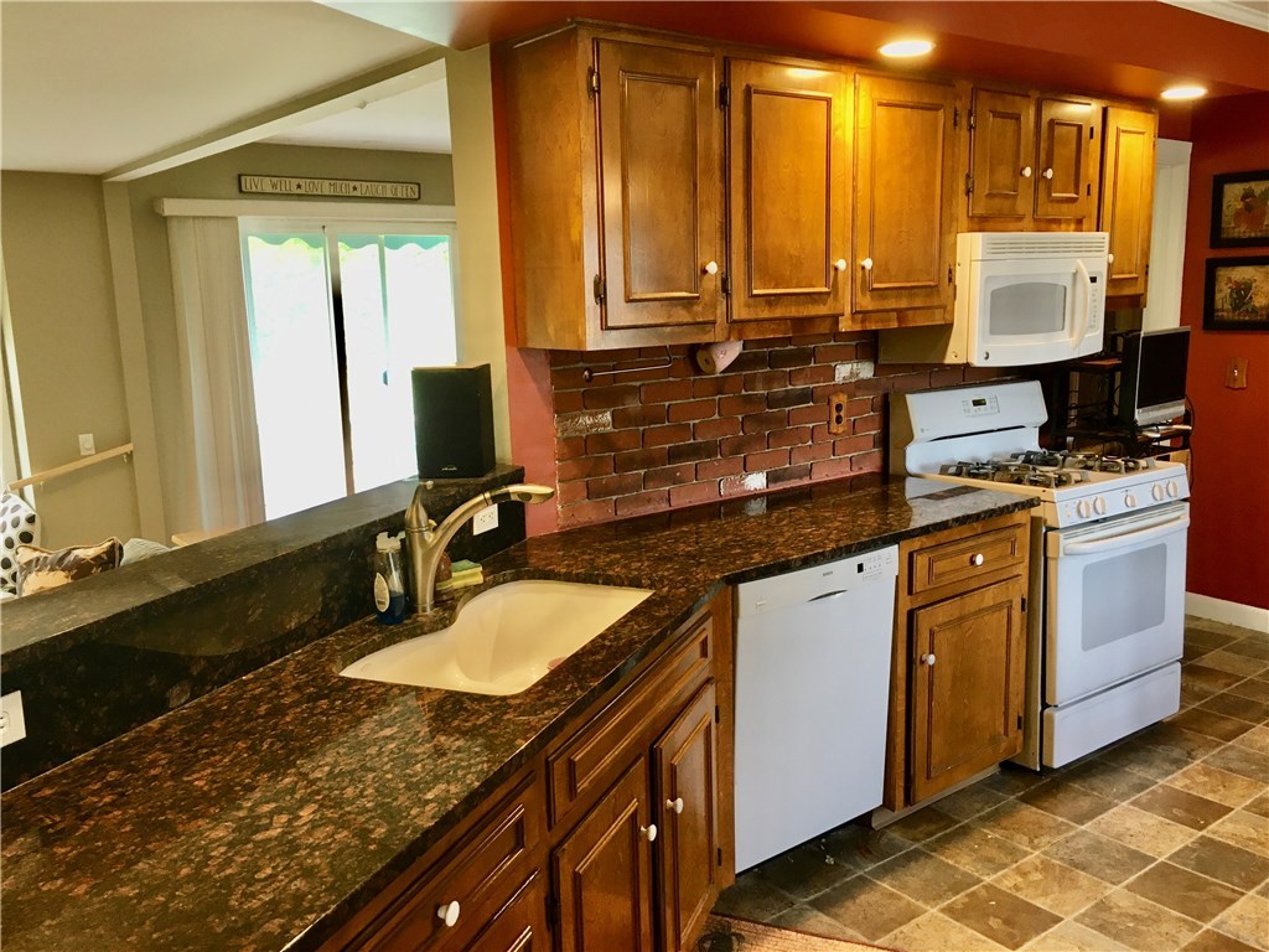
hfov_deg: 61.7
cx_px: 634
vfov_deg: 48.2
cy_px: 476
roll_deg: +0.5
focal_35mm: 29
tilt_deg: -10.3
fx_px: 1063
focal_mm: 4.15
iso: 80
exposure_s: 1/30
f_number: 2.2
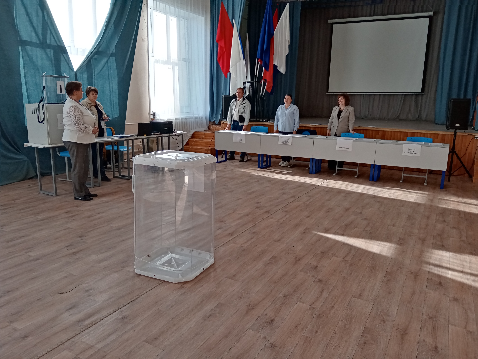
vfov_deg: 53.1
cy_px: 180
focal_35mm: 26
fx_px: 359
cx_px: 239
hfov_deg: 67.3
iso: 100
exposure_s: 1/143
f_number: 1.8
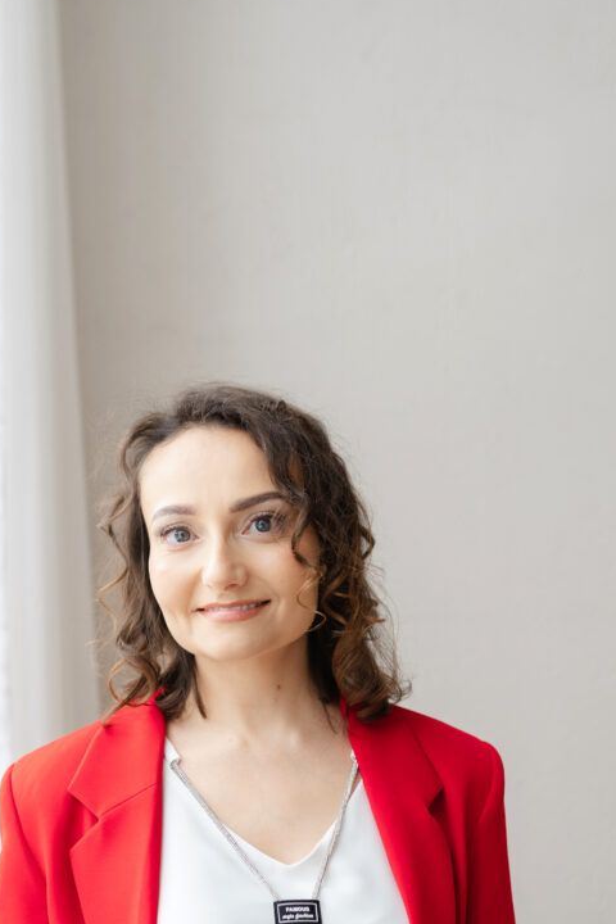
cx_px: 228
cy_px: 699
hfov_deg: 24.1
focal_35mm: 56
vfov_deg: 34.8
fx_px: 1437
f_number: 2.2
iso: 320
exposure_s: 1/320
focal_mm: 35
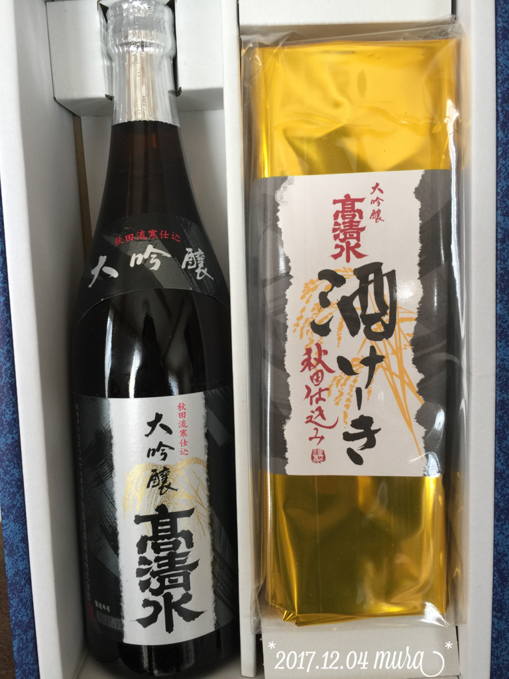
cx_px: 254
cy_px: 340
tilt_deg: -37.7
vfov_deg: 61.7
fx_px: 569
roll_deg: +2.4
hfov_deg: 48.2
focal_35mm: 29
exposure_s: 1/15
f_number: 2.2
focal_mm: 4.15
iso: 32
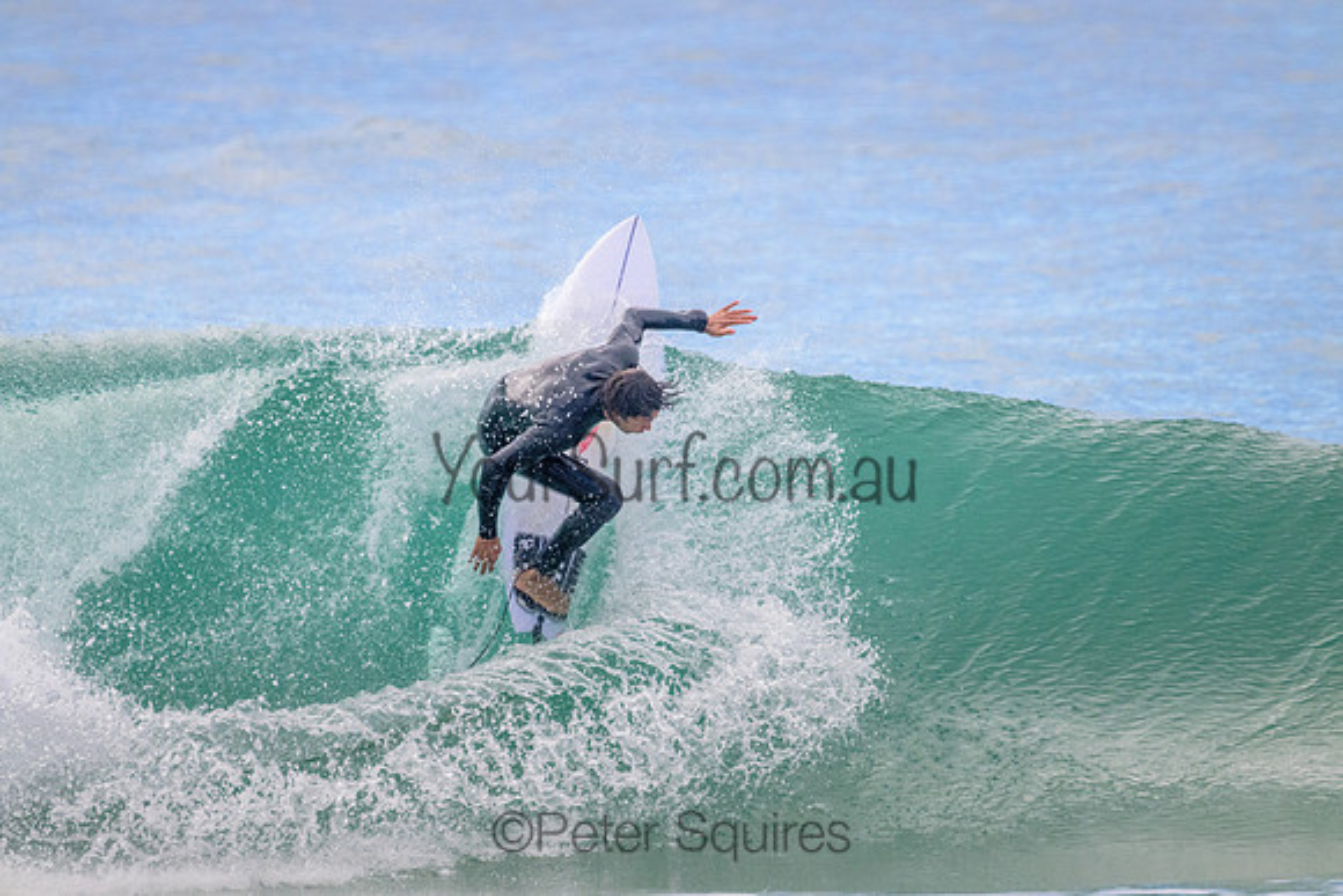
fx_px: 29850
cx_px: 672
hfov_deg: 2.6
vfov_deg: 1.7
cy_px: 448
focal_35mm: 800
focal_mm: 800
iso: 3600
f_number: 13
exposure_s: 1/2000
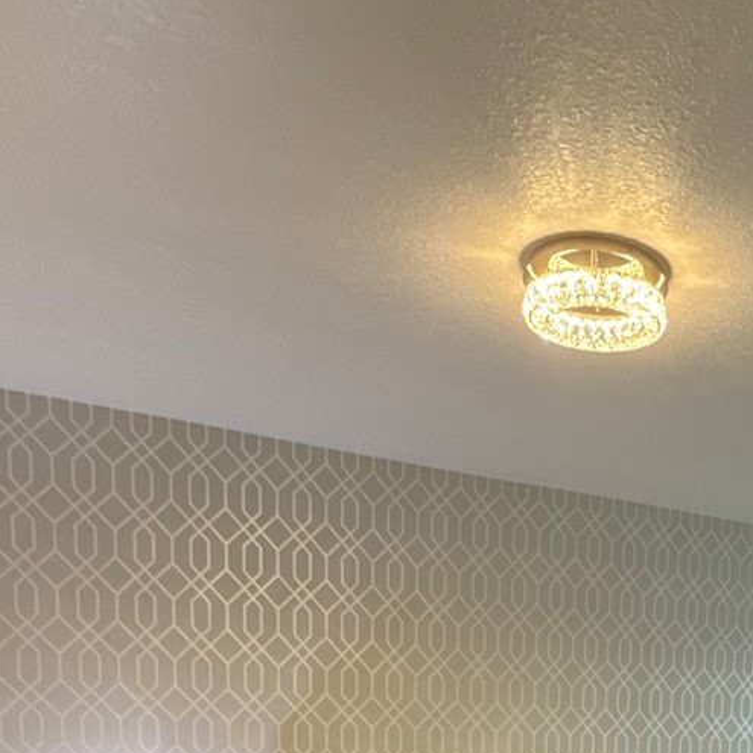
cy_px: 858
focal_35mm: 40
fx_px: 984
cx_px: 682
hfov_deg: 38.8
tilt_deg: -7.8
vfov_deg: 35.0
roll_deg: -2.8
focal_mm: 2.22
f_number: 2.2
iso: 400
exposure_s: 1/120
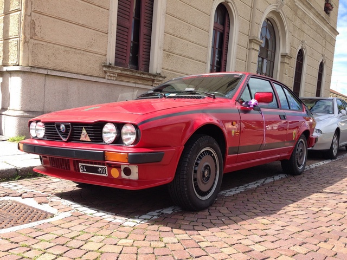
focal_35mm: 33
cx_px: 174
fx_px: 331
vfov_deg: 42.9
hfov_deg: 55.4
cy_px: 130
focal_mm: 4.13
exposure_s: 1/669
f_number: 2.4
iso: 50
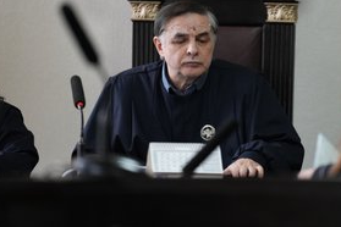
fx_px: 2718
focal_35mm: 287
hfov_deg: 7.2
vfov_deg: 4.8
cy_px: 81
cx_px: 210
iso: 3200
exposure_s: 1/320
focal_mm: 200
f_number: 2.8
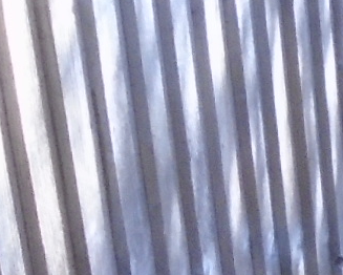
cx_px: 750
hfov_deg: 8.9
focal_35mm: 201
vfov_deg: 7.4
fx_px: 2042
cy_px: 519
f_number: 3.2
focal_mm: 4.6
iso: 400
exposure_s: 1/200
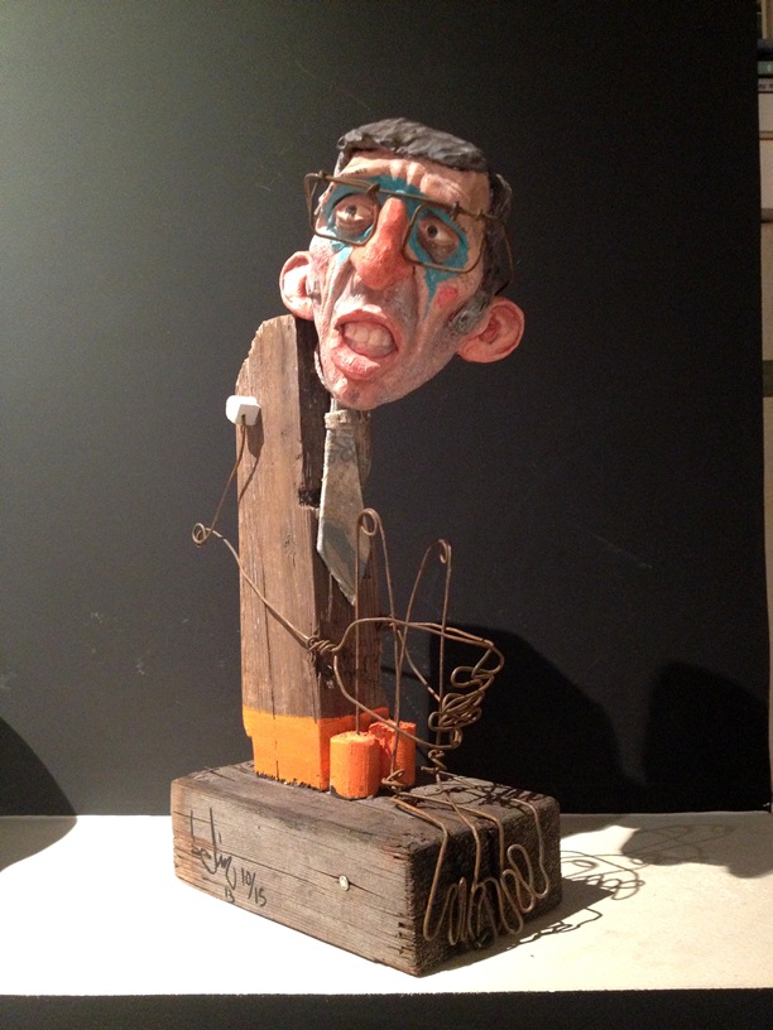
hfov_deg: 40.7
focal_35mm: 35
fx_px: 1042
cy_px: 515
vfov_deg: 52.6
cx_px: 386
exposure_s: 1/15
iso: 400
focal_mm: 4.28
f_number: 2.4
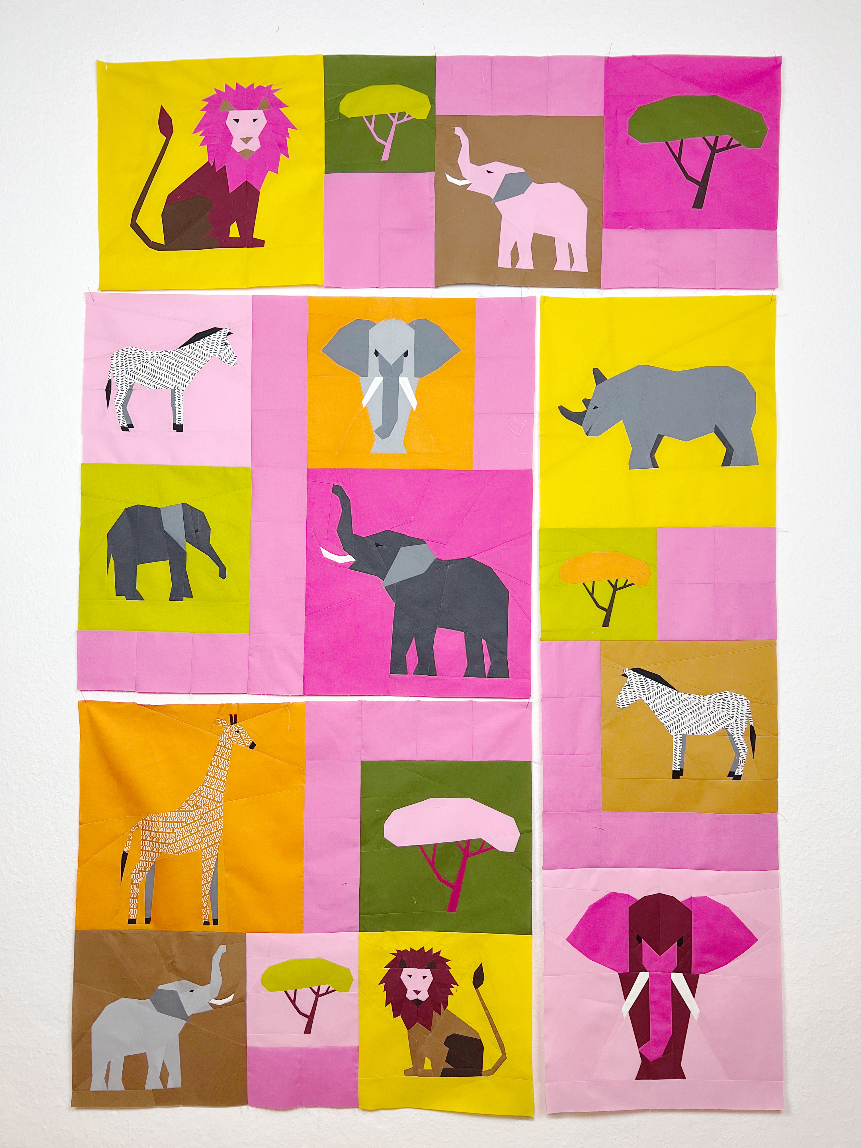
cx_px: 430
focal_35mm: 26
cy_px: 574
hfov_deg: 53.1
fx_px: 862
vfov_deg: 67.3
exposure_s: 1/100
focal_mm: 5.7
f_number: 1.5
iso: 64
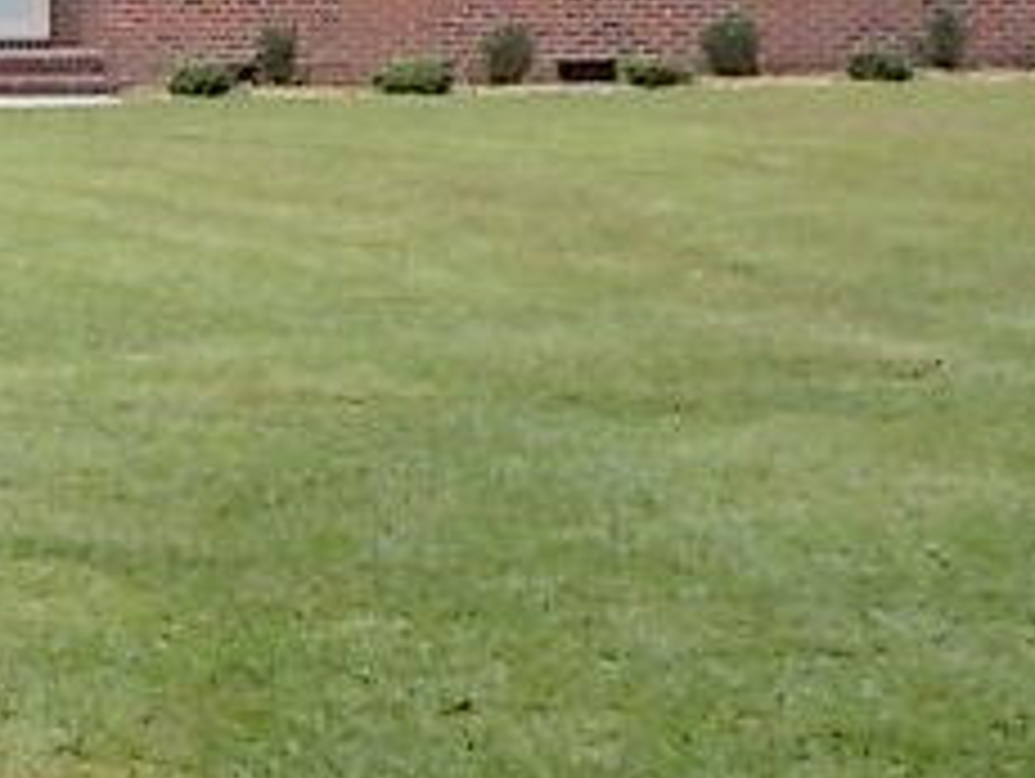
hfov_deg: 13.7
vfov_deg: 10.6
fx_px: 4160
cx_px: -306
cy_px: 72
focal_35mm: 139
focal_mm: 9
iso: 80
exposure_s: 1/125
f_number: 4.5
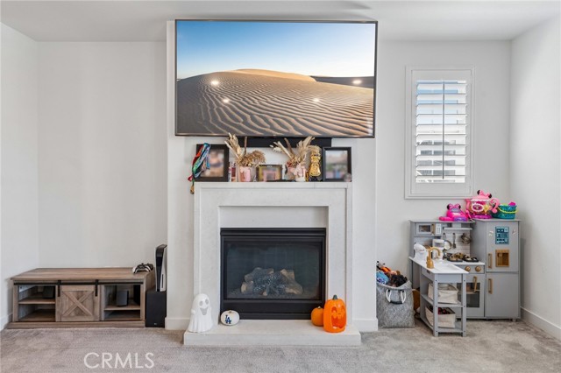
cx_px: 280
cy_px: 186
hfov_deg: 73.8
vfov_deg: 53.1
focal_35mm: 24
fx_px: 374
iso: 400
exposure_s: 1/30
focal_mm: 24
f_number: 8
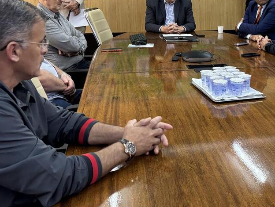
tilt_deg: -12.6
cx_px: 210
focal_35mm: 50
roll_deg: -0.7
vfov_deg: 28.9
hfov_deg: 37.2
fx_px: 397
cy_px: 67
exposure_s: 1/60
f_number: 1.6
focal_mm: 5.96
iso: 250
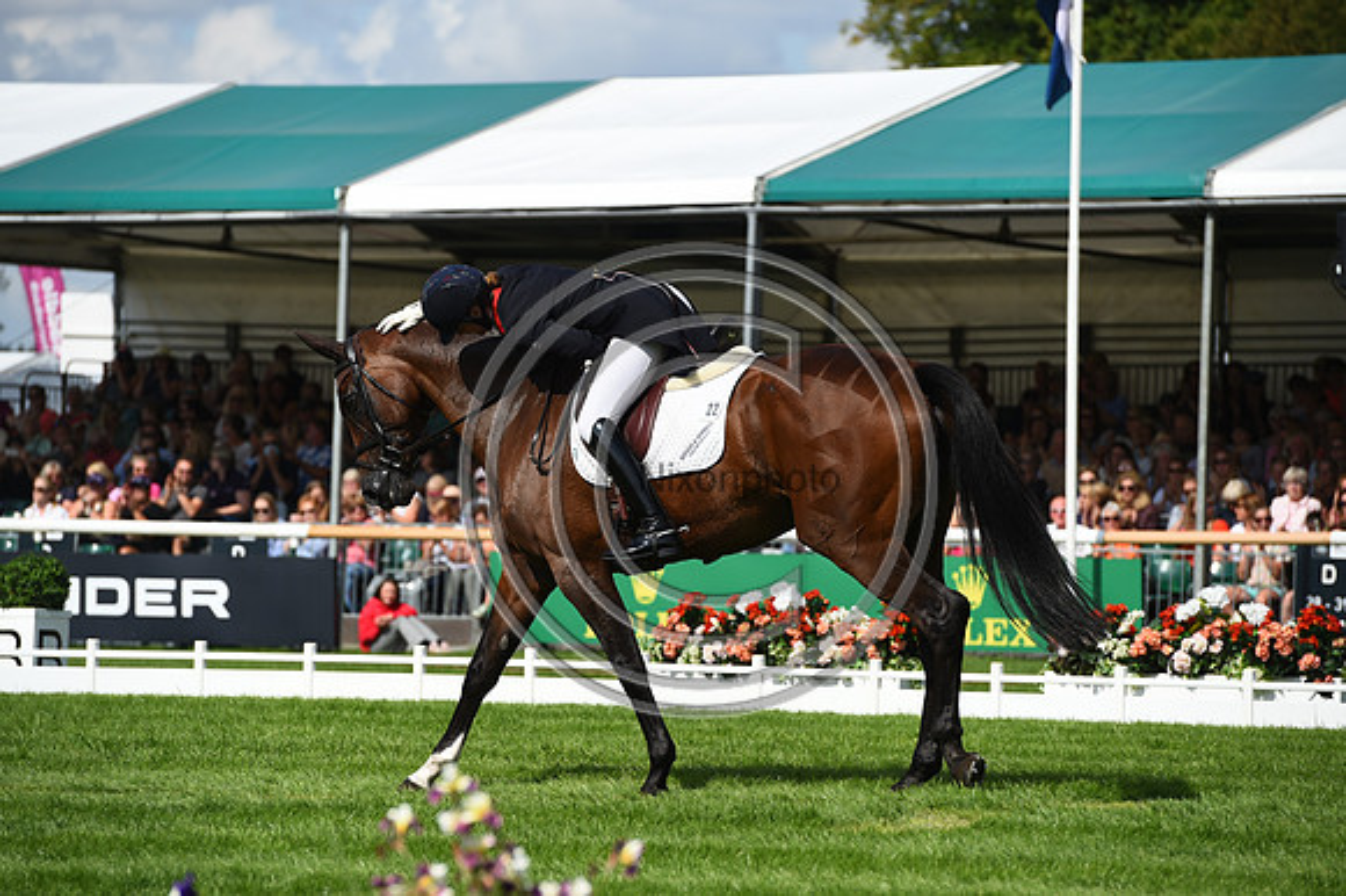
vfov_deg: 6.9
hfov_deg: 10.3
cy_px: 448
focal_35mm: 200
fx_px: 7473
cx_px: 673
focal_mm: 200
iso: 160
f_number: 6.3
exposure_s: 1/1250
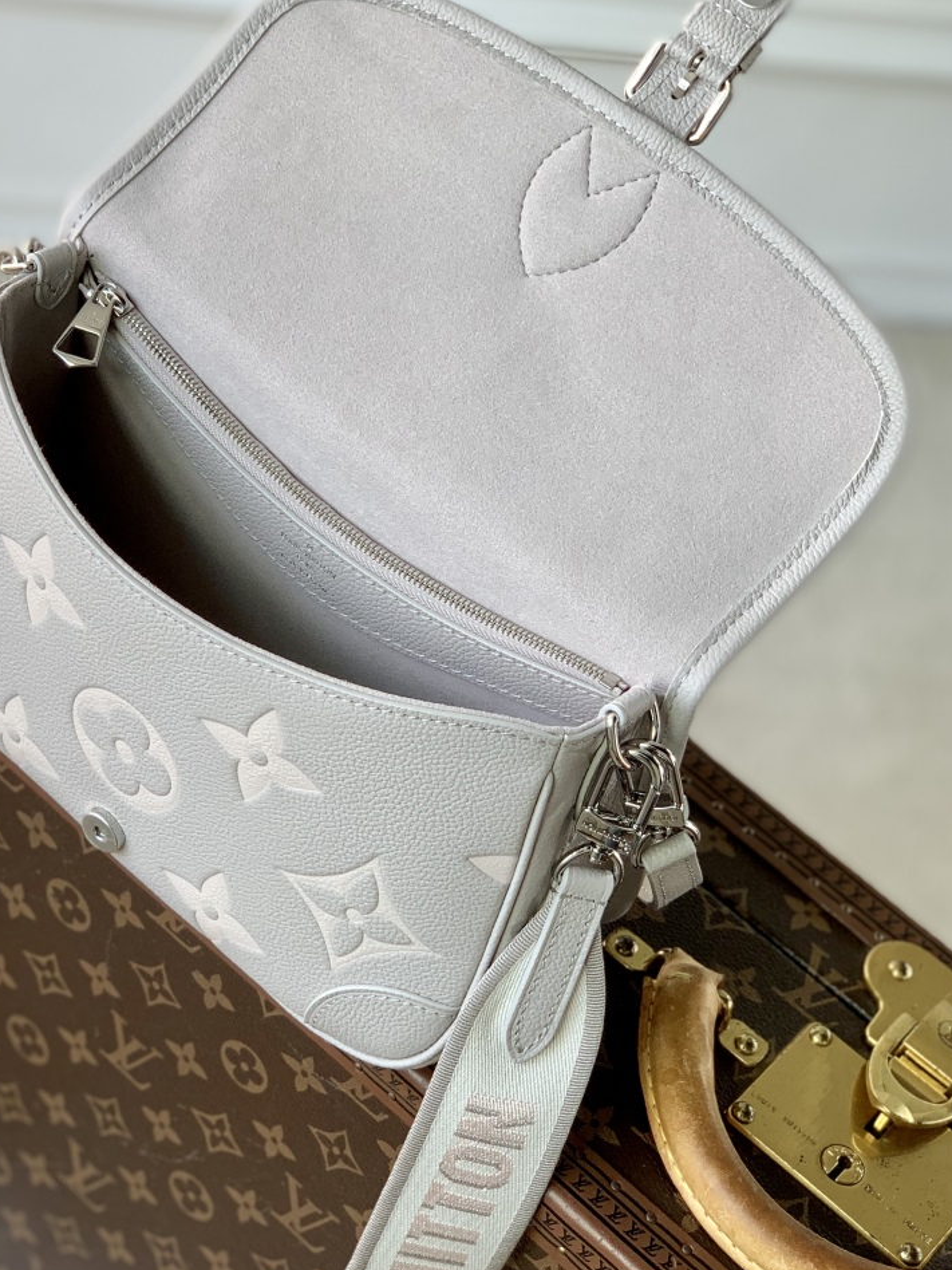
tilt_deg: -44.9
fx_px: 2897
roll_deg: -19.7
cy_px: 620
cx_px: 319
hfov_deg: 18.6
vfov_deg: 24.7
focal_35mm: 79
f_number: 2.4
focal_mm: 6
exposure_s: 1/143
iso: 16
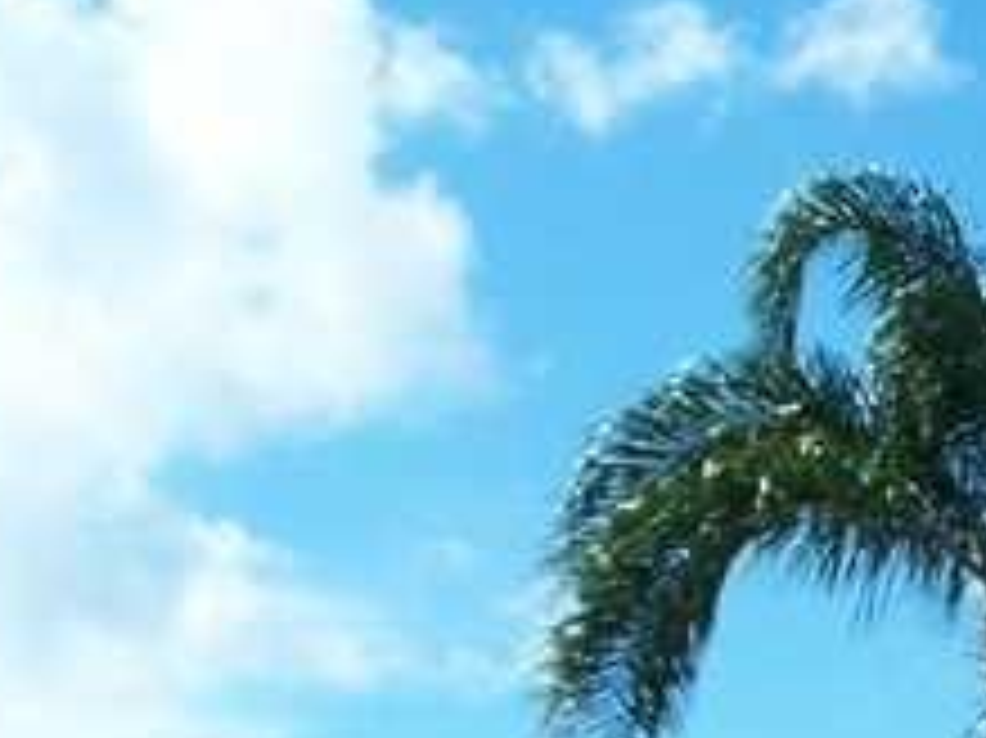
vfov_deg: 10.5
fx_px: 3843
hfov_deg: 13.5
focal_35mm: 135
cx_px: 1589
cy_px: 1179
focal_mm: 7.8
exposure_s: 1/500
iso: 64
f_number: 4
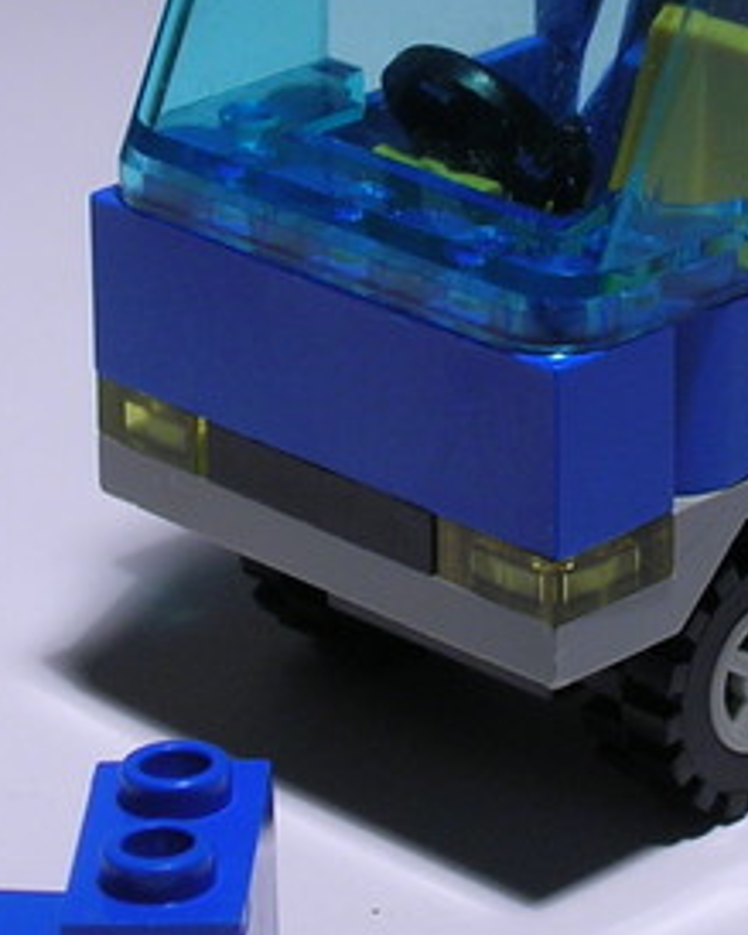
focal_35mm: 186
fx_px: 5150
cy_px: 312
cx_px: 724
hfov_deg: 8.3
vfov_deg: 10.4
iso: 50
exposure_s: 1/32.6
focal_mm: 9.7
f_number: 3.5
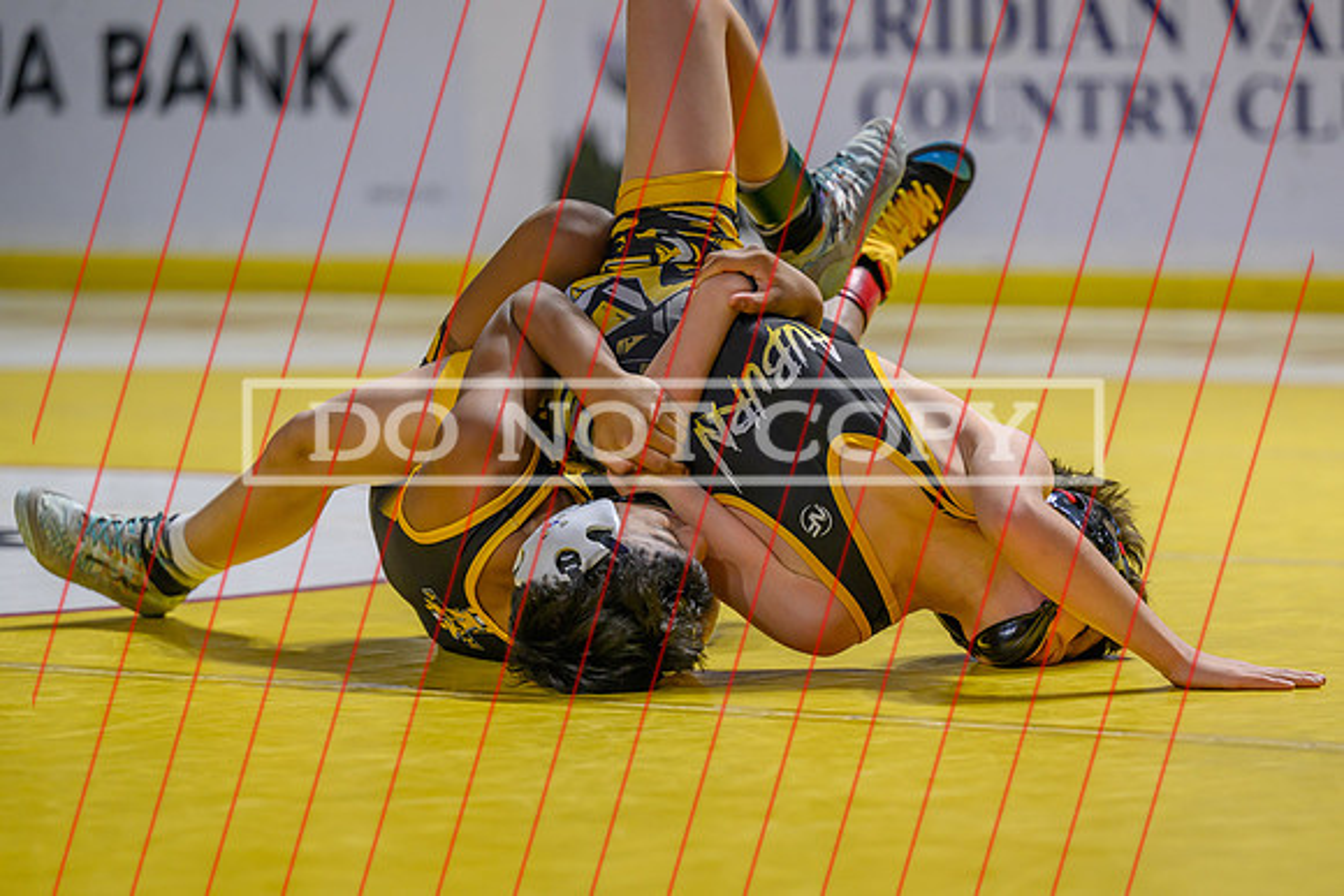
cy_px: 611
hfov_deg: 11.4
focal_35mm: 180
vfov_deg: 7.6
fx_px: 6737
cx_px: 798
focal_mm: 130
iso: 1100
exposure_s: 1/800
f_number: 2.8
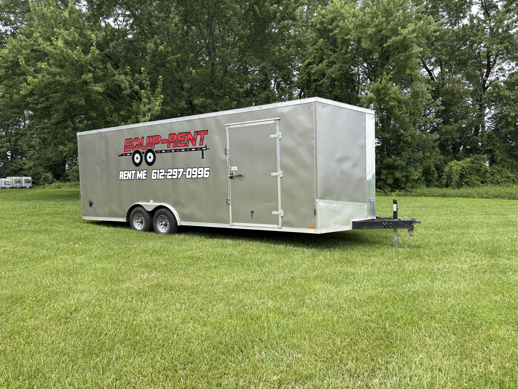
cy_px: 194
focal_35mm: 26
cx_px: 259
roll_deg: +0.2
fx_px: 389
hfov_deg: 67.3
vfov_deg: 53.1
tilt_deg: -3.6
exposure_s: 1/1287
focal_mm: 5.96
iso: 50
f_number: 1.6
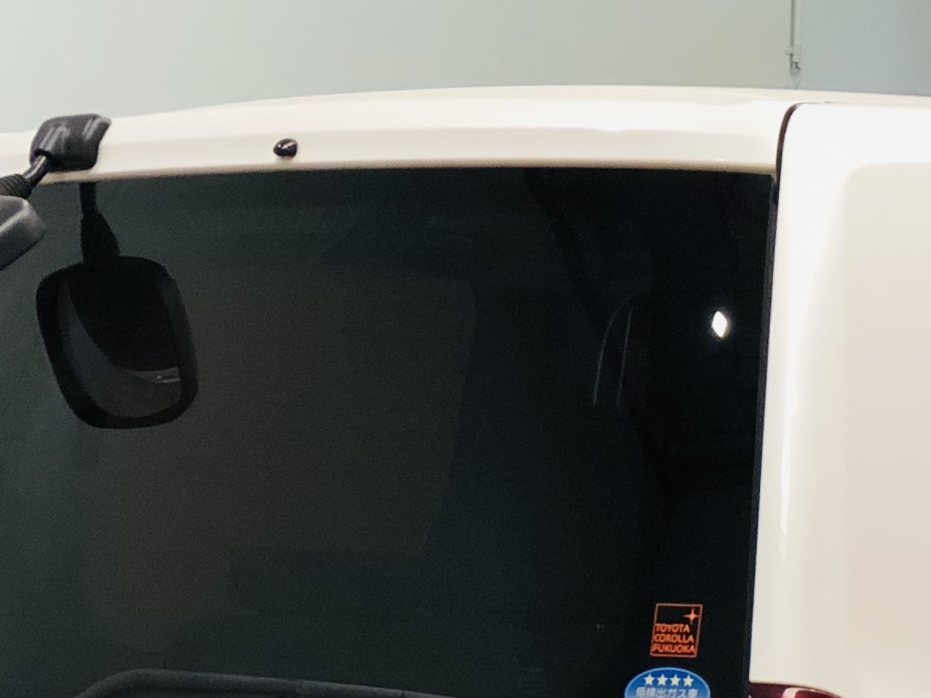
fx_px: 5621
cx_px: 1185
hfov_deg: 9.3
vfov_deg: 7.0
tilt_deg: -5.8
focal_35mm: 209
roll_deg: -1.8
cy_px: 965
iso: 64
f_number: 2.8
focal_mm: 6.6
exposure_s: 1/33
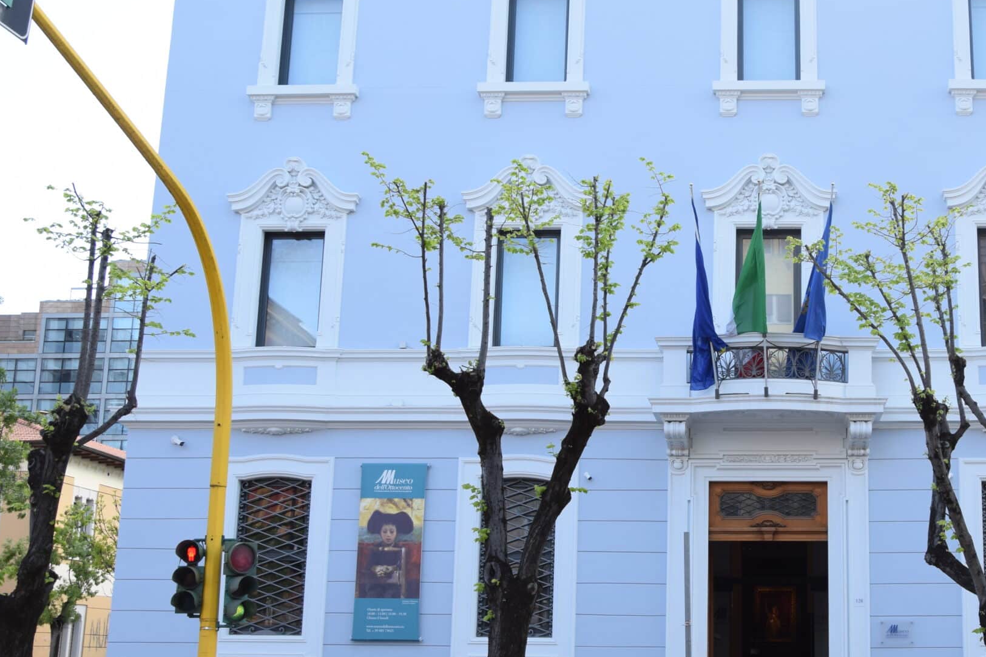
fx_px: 1424
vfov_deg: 26.0
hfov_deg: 37.1
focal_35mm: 52
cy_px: 354
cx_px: 762
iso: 400
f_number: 7.1
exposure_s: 1/200
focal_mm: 22
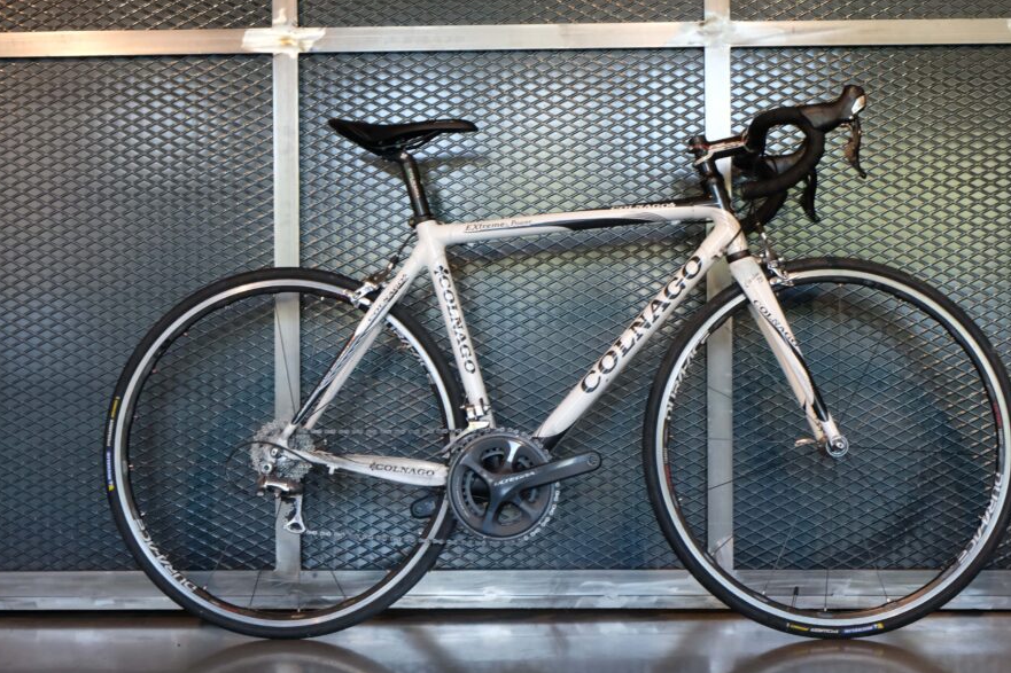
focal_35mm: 50
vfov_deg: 27.0
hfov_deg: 39.6
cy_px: 343
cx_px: 538
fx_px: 1404
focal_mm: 28.9
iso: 3200
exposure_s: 1/105
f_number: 5
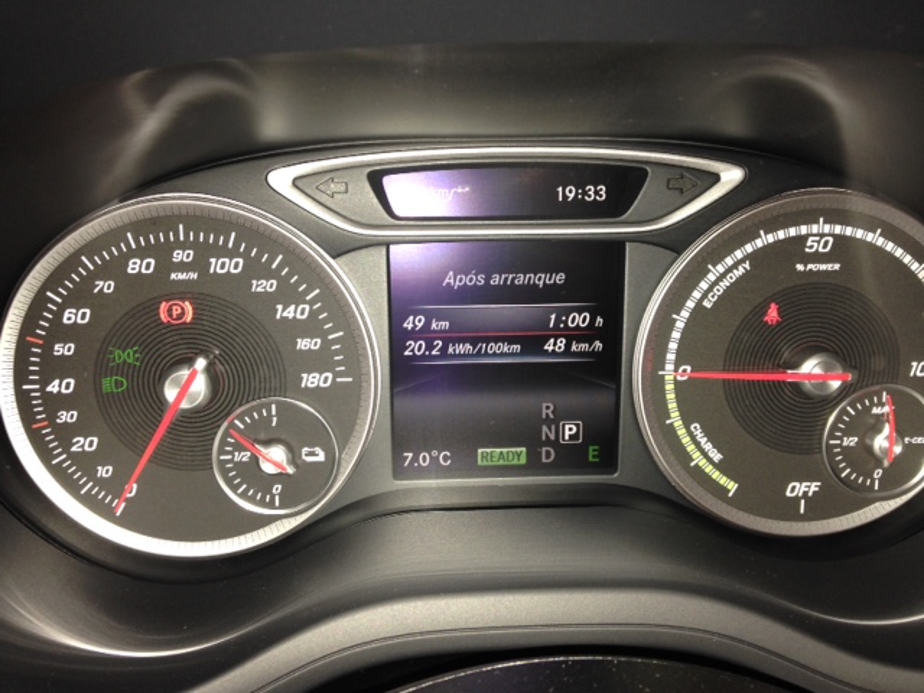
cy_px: 346
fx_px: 881
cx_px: 462
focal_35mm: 33
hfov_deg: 55.4
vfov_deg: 42.9
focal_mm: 4.12
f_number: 2.4
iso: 64
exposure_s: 1/17
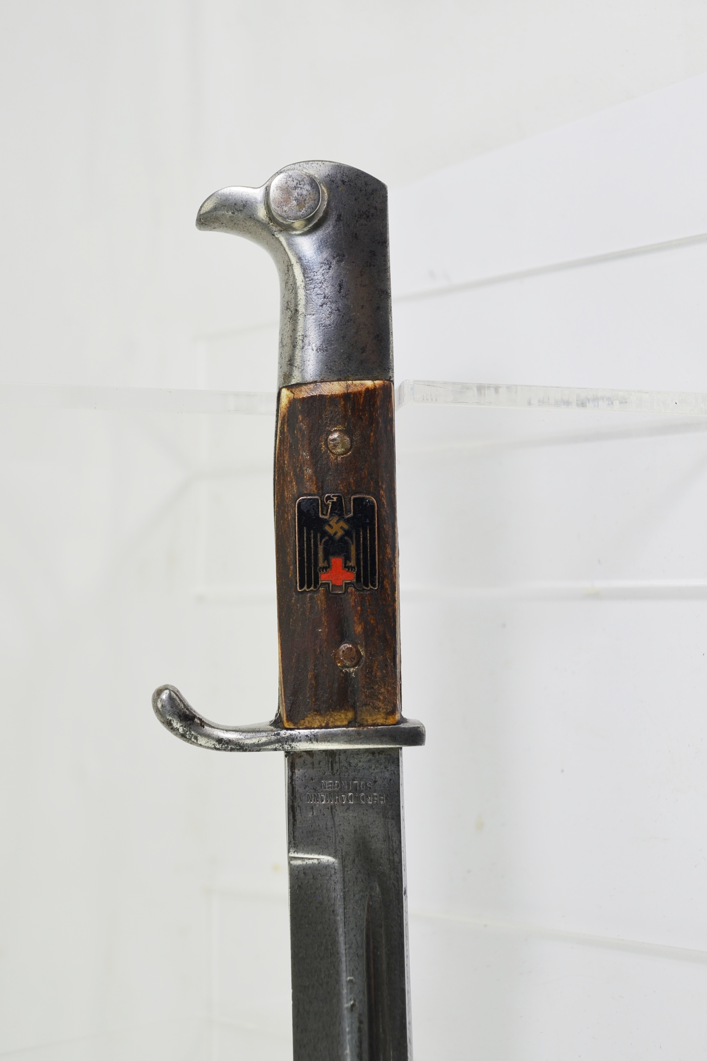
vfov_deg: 32.4
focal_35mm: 62
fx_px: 1826
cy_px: 528
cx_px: 351
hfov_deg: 21.9
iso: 200
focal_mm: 40
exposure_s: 1/160
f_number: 6.3
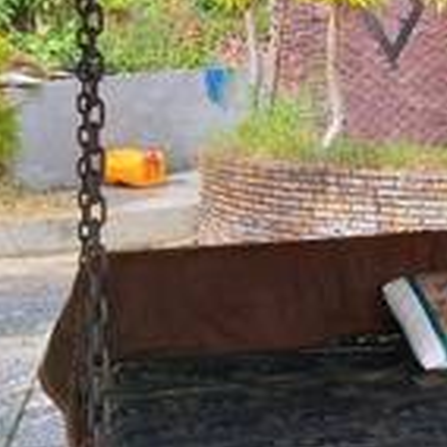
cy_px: 135
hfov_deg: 15.9
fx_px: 1417
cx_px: 740
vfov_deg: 17.9
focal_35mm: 97
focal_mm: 3.93
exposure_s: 1/472
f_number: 1.7
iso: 40
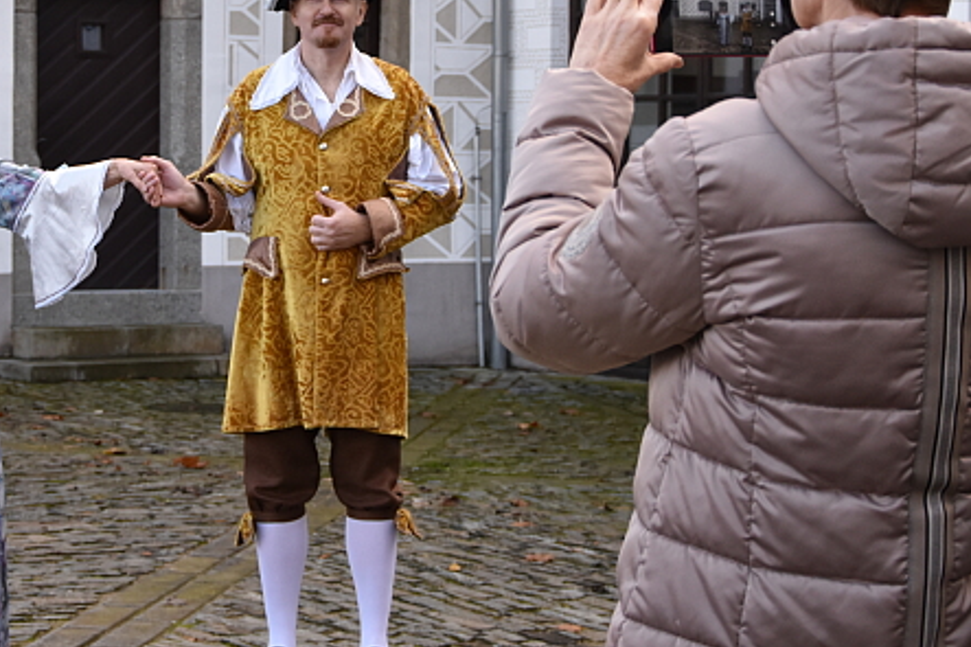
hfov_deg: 19.8
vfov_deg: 13.3
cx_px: 405
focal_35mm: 103
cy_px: 218
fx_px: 2777
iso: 800
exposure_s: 1/800
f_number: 4.5
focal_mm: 38
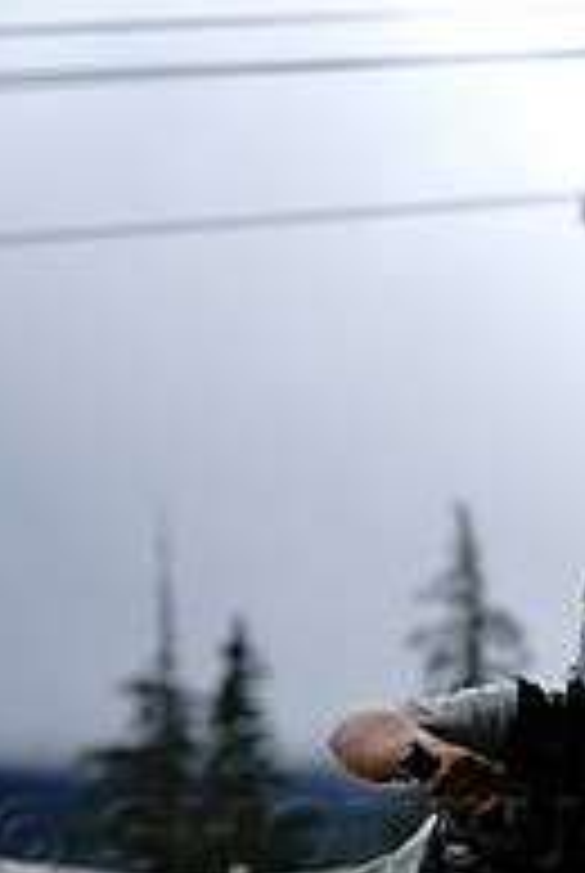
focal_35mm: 162
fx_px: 3934
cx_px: 554
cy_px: 819
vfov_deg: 12.5
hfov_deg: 8.5
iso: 200
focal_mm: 70
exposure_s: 1/1600
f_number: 2.8
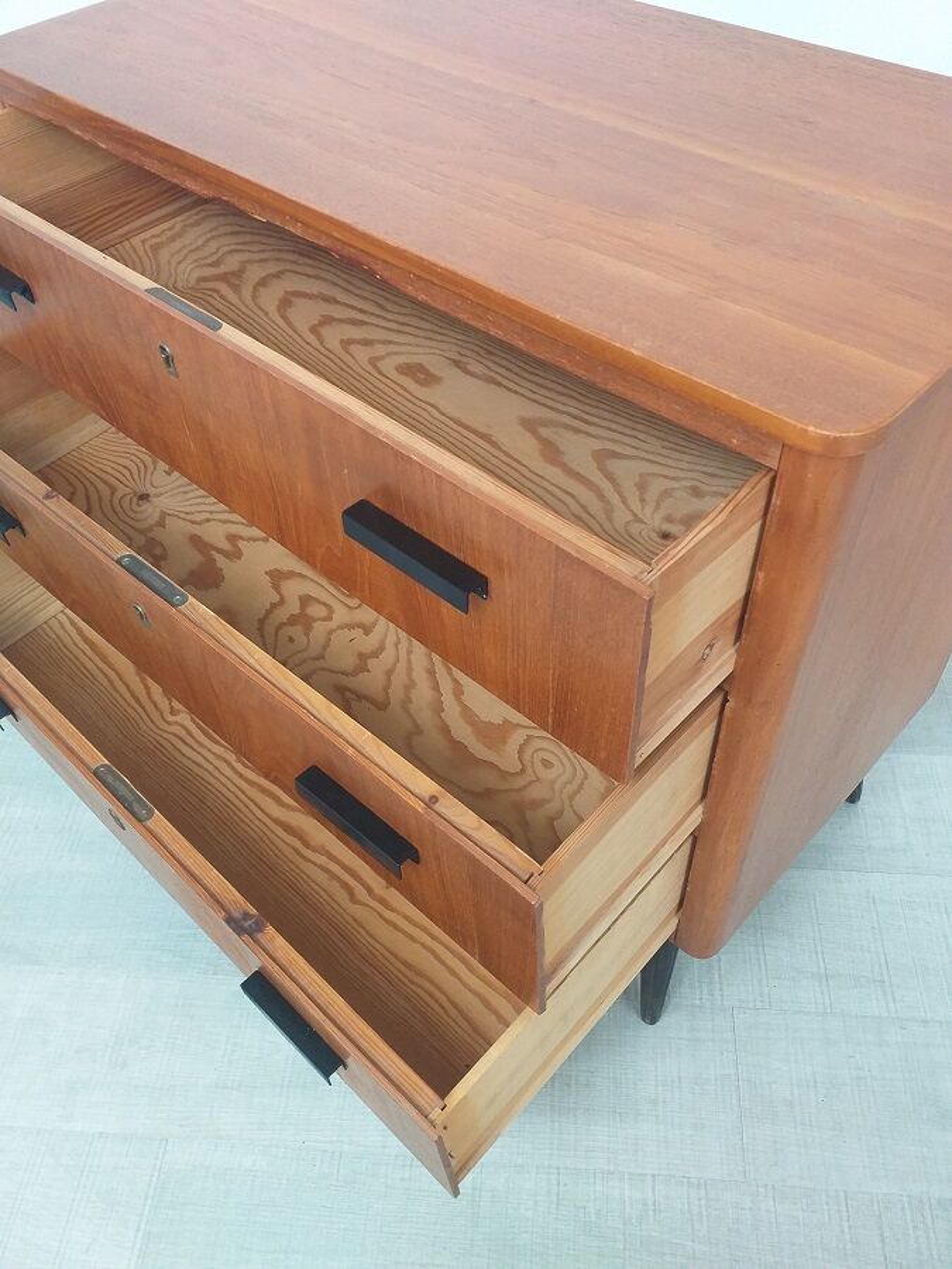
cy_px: 634
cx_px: 476
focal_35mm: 26
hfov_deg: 53.1
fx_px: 953
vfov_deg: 67.3
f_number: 1.9
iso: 125
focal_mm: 3.6
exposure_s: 1/50
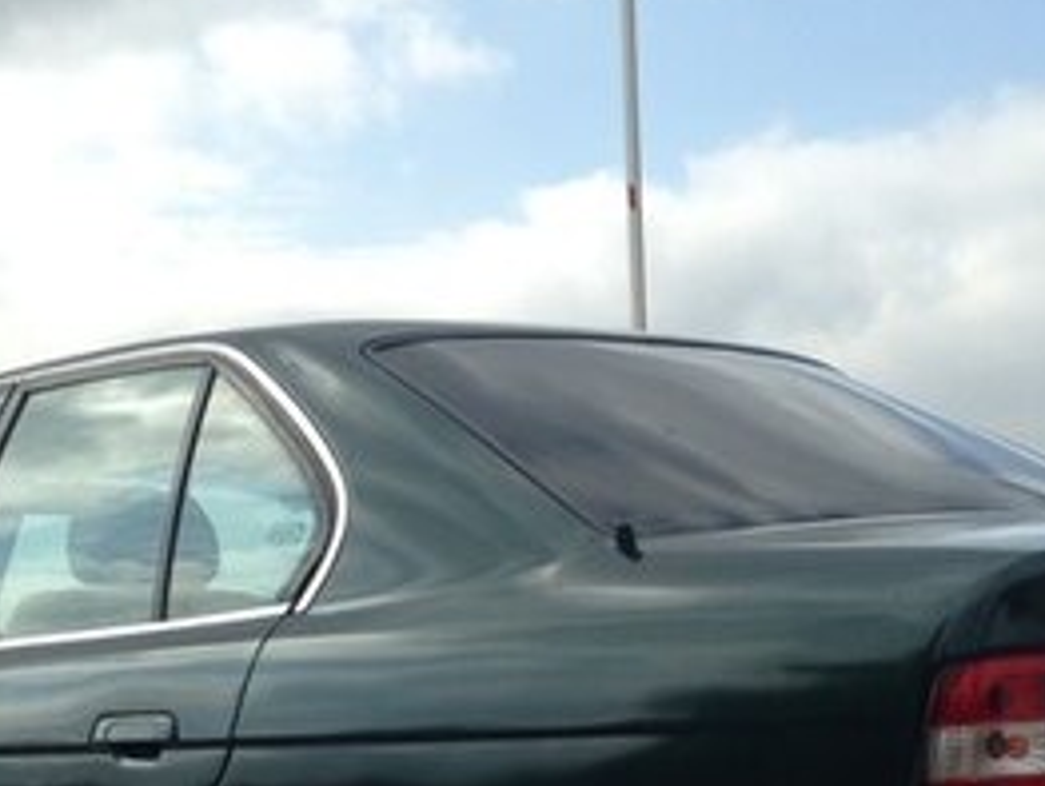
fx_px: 2508
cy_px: 960
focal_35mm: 83
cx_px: 602
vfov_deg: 17.0
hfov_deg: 23.5
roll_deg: +3.0
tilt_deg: -5.2
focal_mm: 4.12
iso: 50
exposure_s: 1/1506
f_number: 2.4
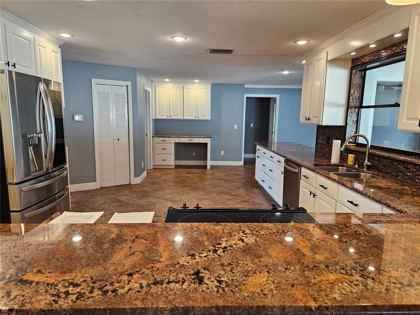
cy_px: 158
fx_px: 279
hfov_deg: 73.9
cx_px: 210
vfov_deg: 58.9
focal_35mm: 23
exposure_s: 1/120
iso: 125
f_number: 1.8
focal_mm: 5.4
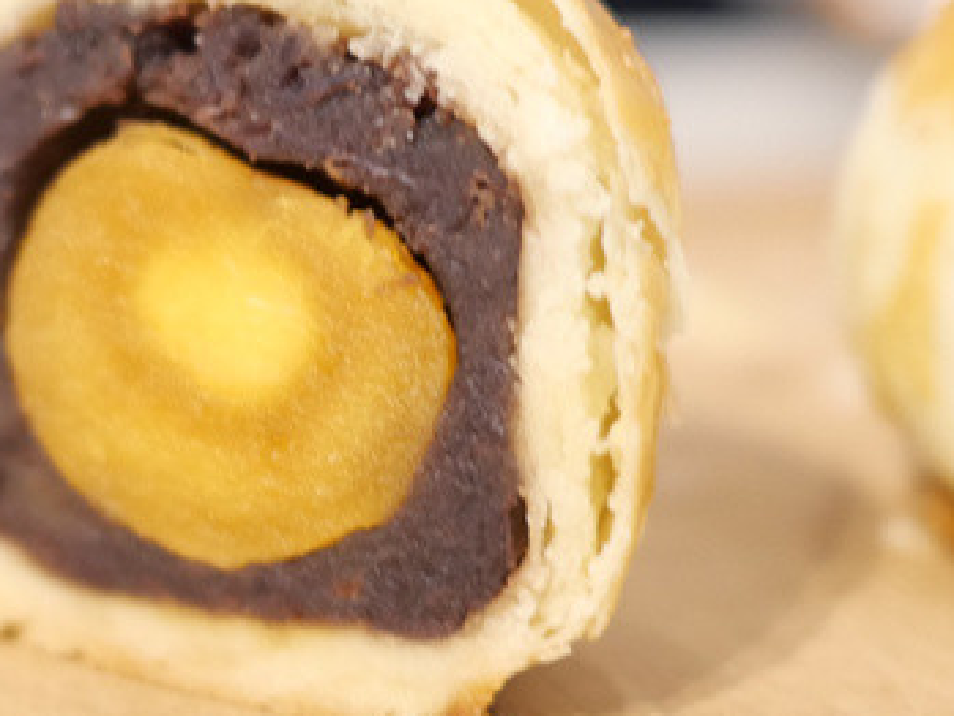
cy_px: 404
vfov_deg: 17.2
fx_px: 2371
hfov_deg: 21.9
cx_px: 5
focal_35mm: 86
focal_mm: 15
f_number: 1.7
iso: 640
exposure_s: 1/60
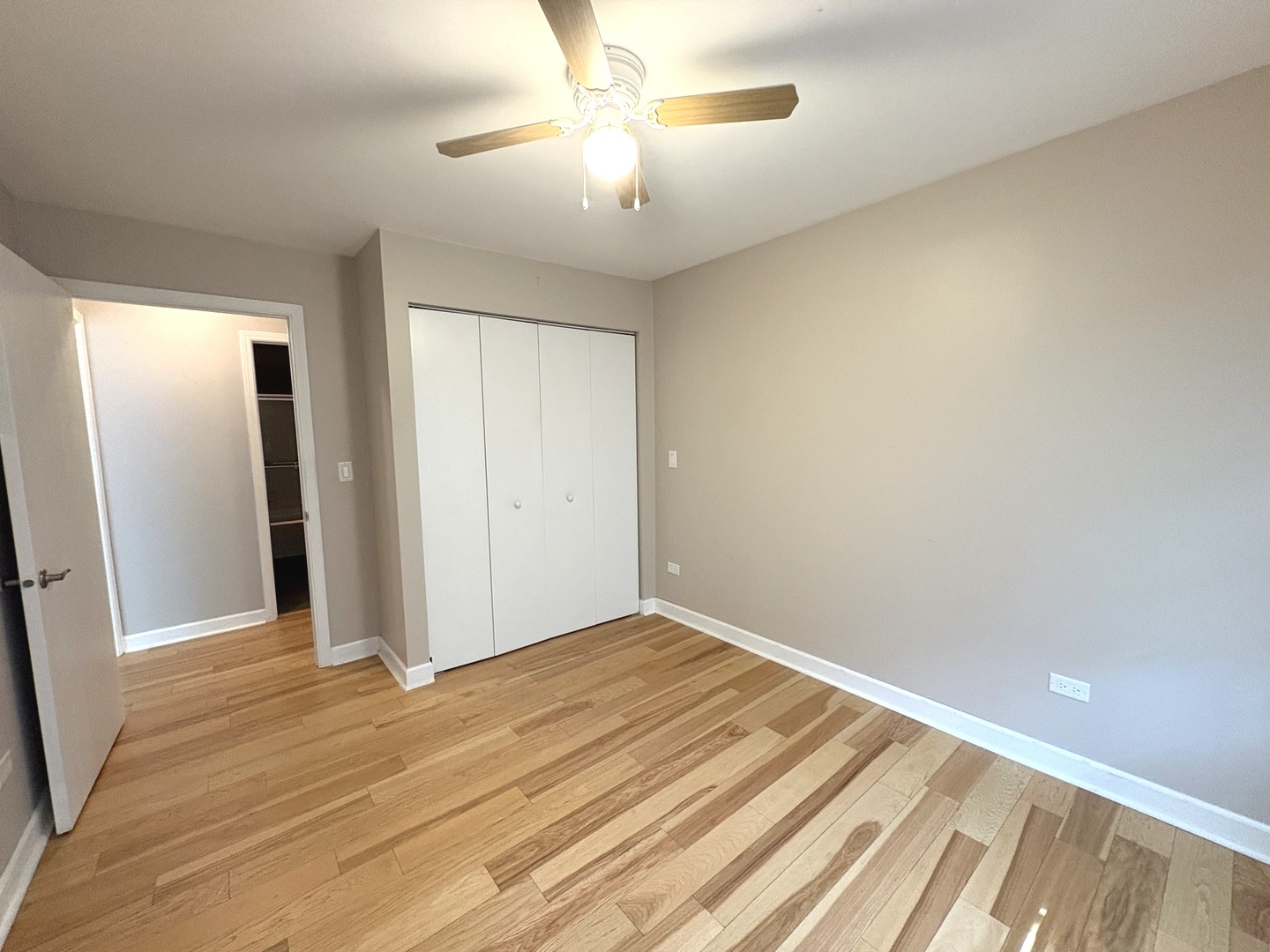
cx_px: 635
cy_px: 476
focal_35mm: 14
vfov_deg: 85.7
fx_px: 514
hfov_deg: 102.1
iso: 400
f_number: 2.2
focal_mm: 2.22
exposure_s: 1/60
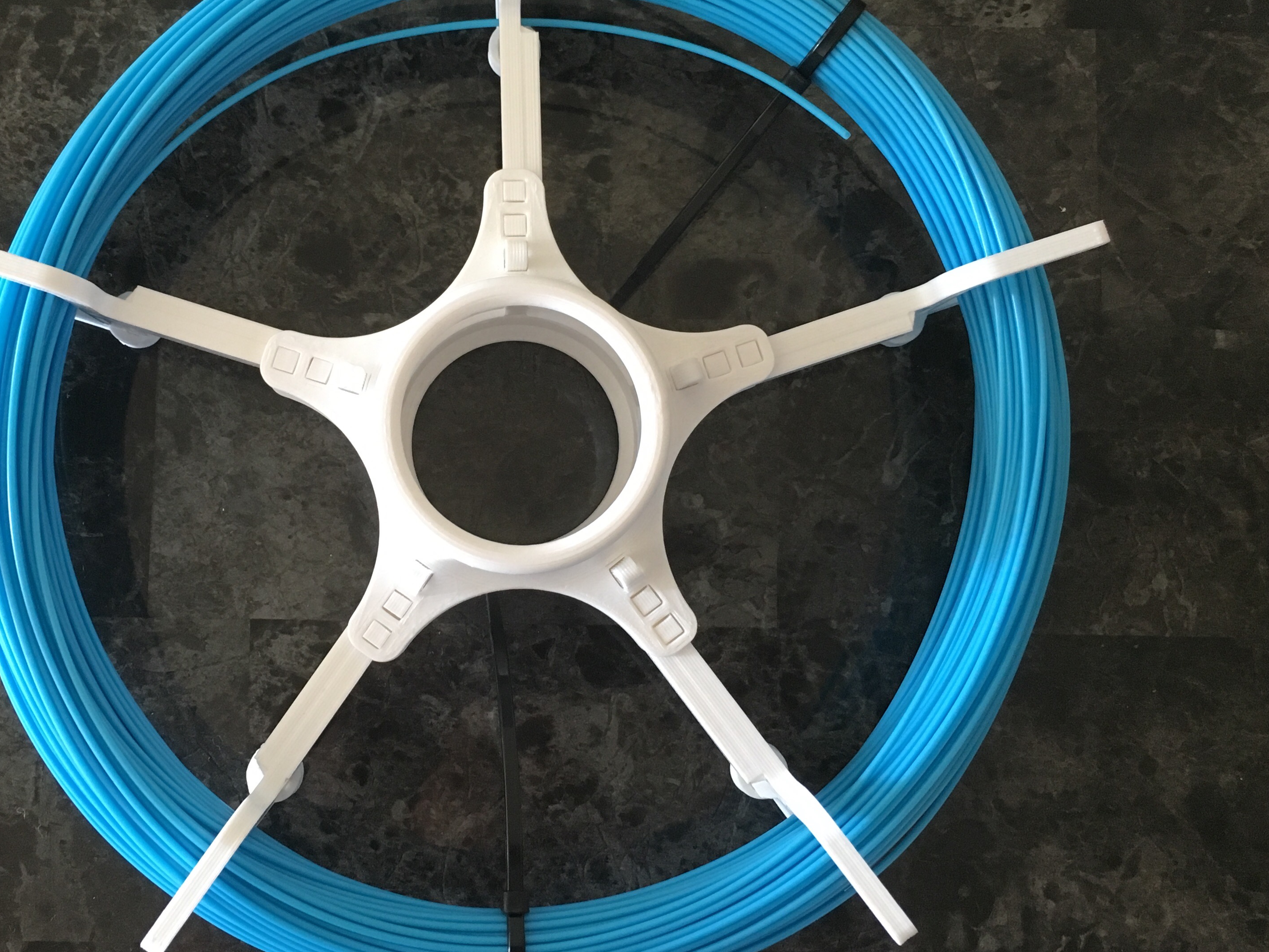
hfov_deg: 45.4
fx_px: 1503
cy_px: 430
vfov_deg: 35.1
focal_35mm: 41
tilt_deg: -84.8
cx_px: 487
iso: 125
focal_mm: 4.15
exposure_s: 1/30
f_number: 2.2
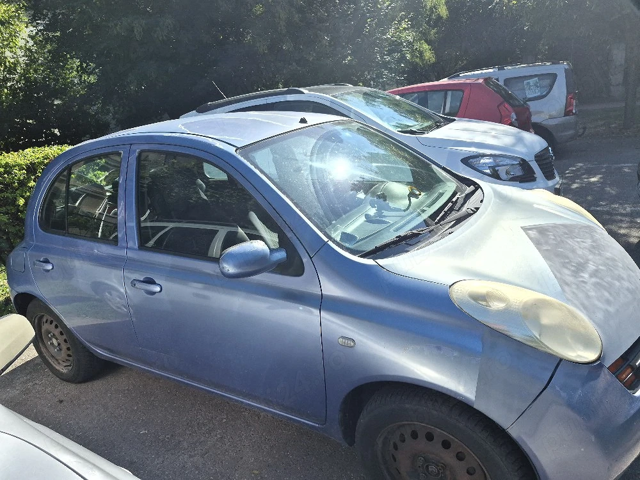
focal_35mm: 23
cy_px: 240
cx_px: 320
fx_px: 425
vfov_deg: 58.9
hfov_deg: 73.9
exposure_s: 1/10000
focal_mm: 5.4
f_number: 1.8
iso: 80
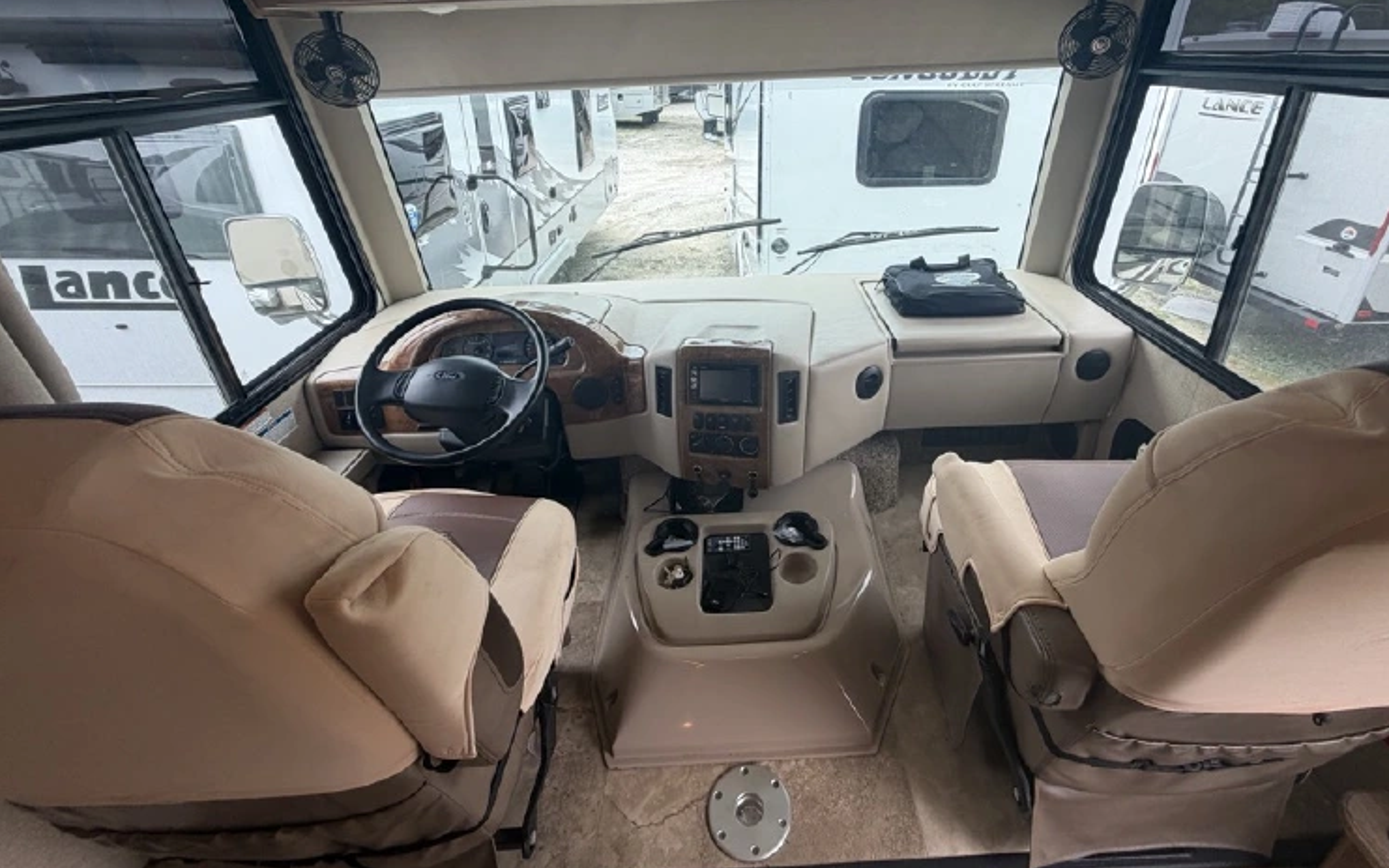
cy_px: 322
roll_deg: -0.7
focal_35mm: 16
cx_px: 747
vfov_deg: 70.1
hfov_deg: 97.6
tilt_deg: -23.0
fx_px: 606
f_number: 2.2
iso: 40
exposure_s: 1/163
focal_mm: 2.22
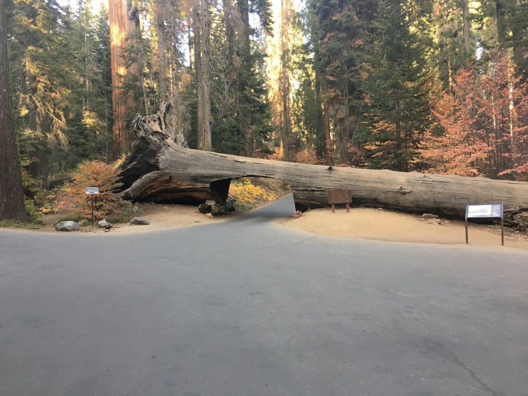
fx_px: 442
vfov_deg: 48.2
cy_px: 198
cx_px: 264
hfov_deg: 61.7
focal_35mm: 29
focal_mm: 4.15
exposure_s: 1/30
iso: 32
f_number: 2.2
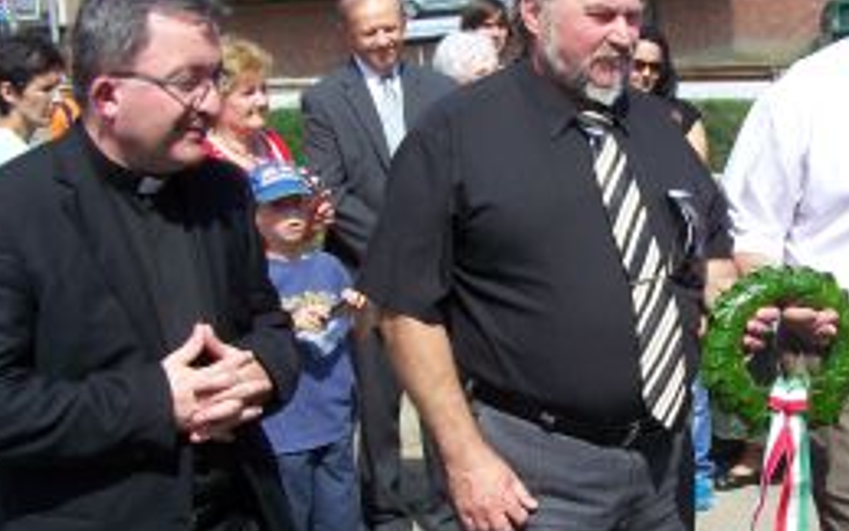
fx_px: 1620
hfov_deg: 29.1
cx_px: 580
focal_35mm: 70
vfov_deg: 18.6
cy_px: 262
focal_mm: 6.3
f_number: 4
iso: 64
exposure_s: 1/400
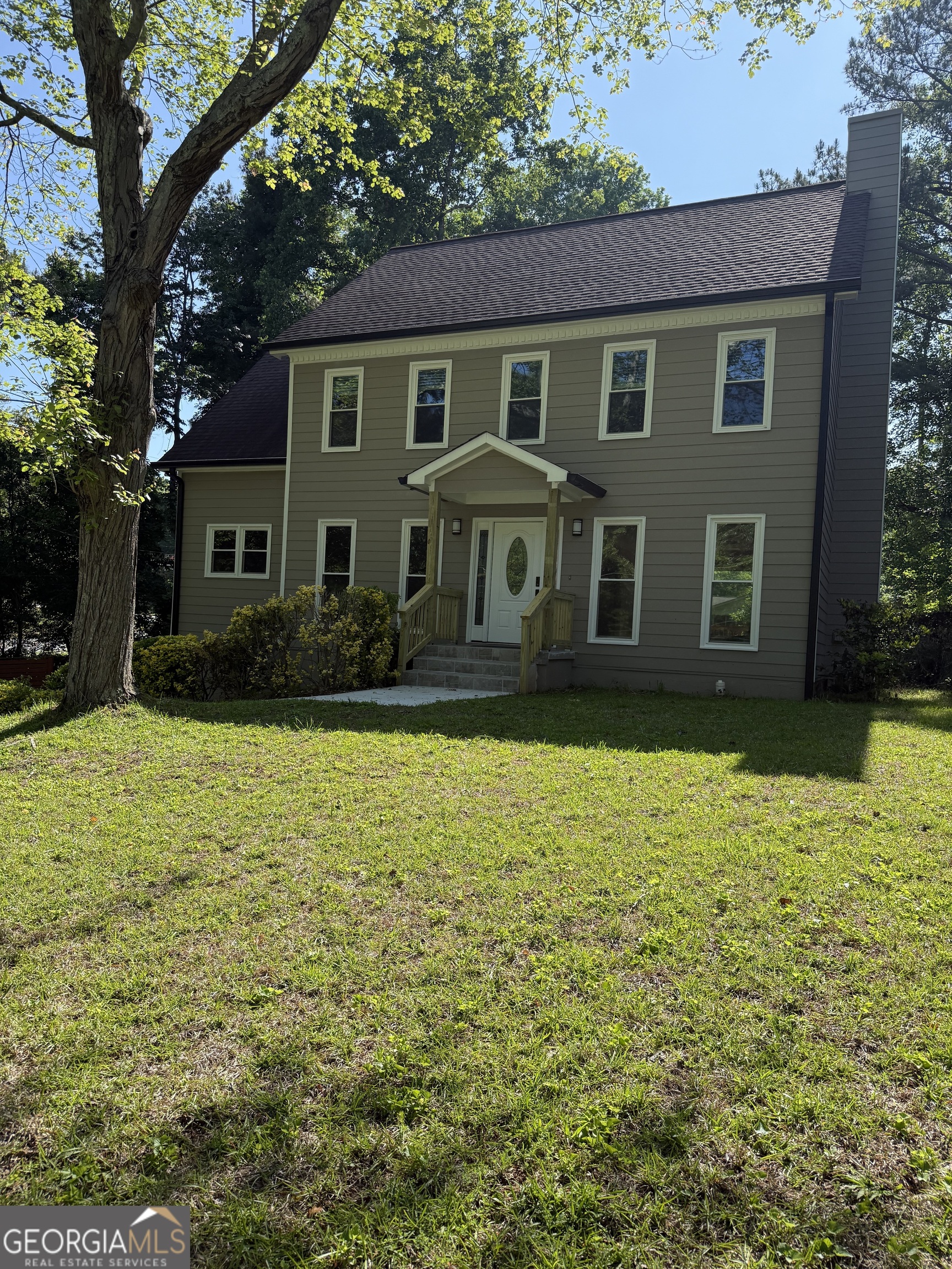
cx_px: 476
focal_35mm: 24
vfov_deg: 71.6
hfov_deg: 56.8
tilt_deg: +0.0
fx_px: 880
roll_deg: -3.5
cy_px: 634
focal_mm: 6.76
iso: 100
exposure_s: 1/2611
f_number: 1.78
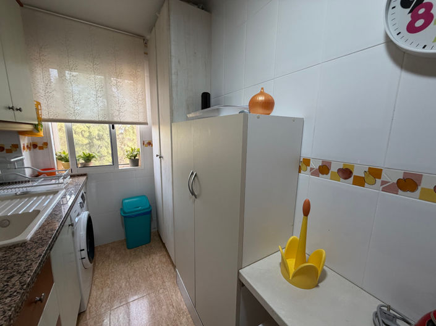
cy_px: 163
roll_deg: -0.9
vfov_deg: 85.6
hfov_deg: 102.1
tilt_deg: -7.7
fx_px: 176
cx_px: 218
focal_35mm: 14
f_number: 2.2
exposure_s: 1/100
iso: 200
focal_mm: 2.22
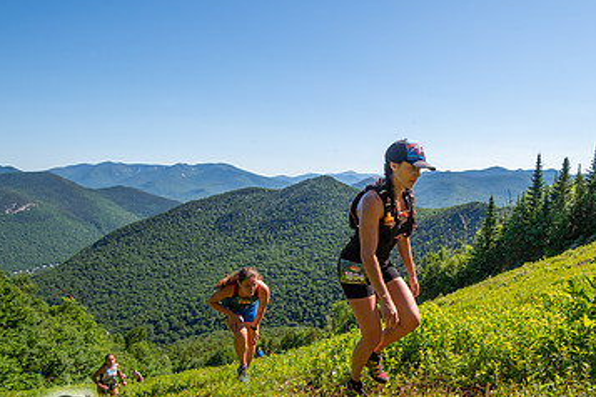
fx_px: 430
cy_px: 262
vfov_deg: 48.8
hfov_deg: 67.5
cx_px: 397
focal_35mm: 26
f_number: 5
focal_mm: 16
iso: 100
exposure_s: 1/500
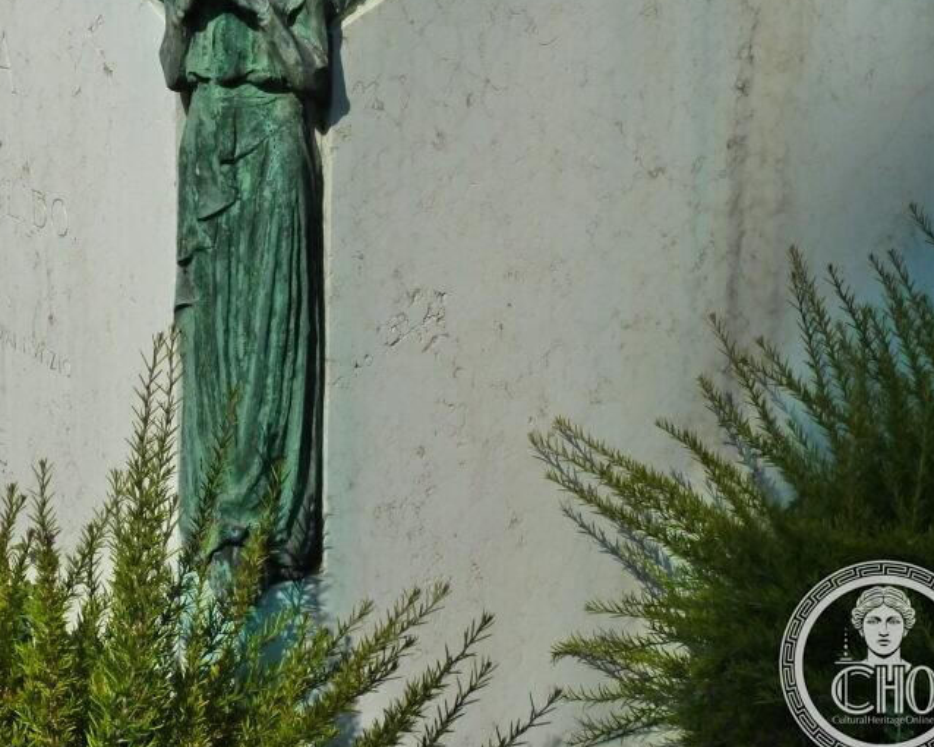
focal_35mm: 58
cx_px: 246
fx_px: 1603
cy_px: 214
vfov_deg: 26.0
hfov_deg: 32.0
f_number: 5.6
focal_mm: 6.1
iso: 200
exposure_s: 1/640
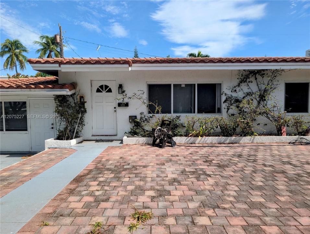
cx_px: 155
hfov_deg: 71.5
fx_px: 215
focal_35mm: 24
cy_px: 117
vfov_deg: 56.9
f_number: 1.68
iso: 21
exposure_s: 1/1025
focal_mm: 6.9
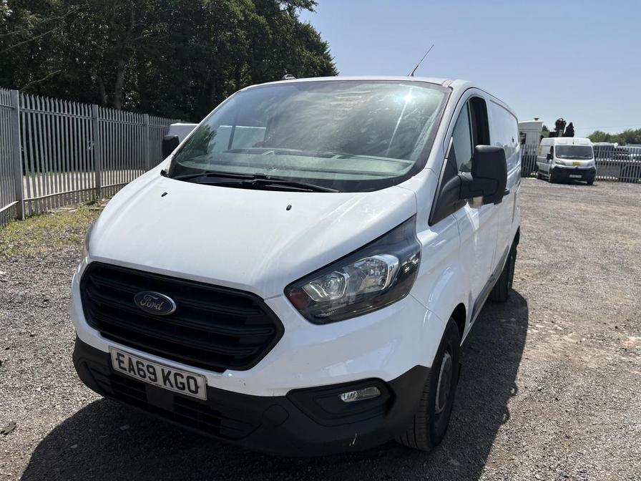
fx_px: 481
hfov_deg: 67.3
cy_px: 240
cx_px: 320
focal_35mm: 26
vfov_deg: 53.1
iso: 50
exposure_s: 1/4608
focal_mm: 5.96
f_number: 1.6
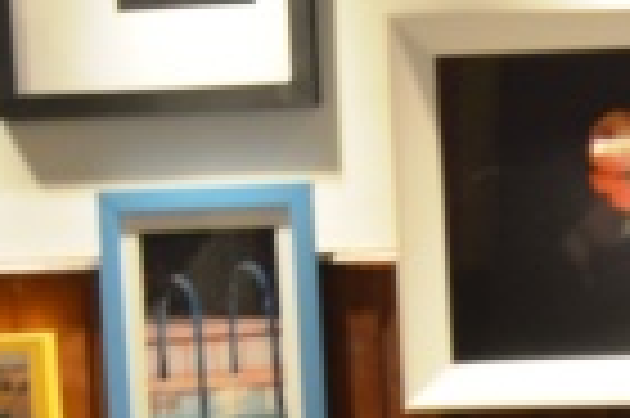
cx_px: 1256
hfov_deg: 8.8
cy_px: 1009
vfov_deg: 6.0
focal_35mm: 220
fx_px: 3845
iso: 400
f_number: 3.5
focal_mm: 20
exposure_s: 1/20
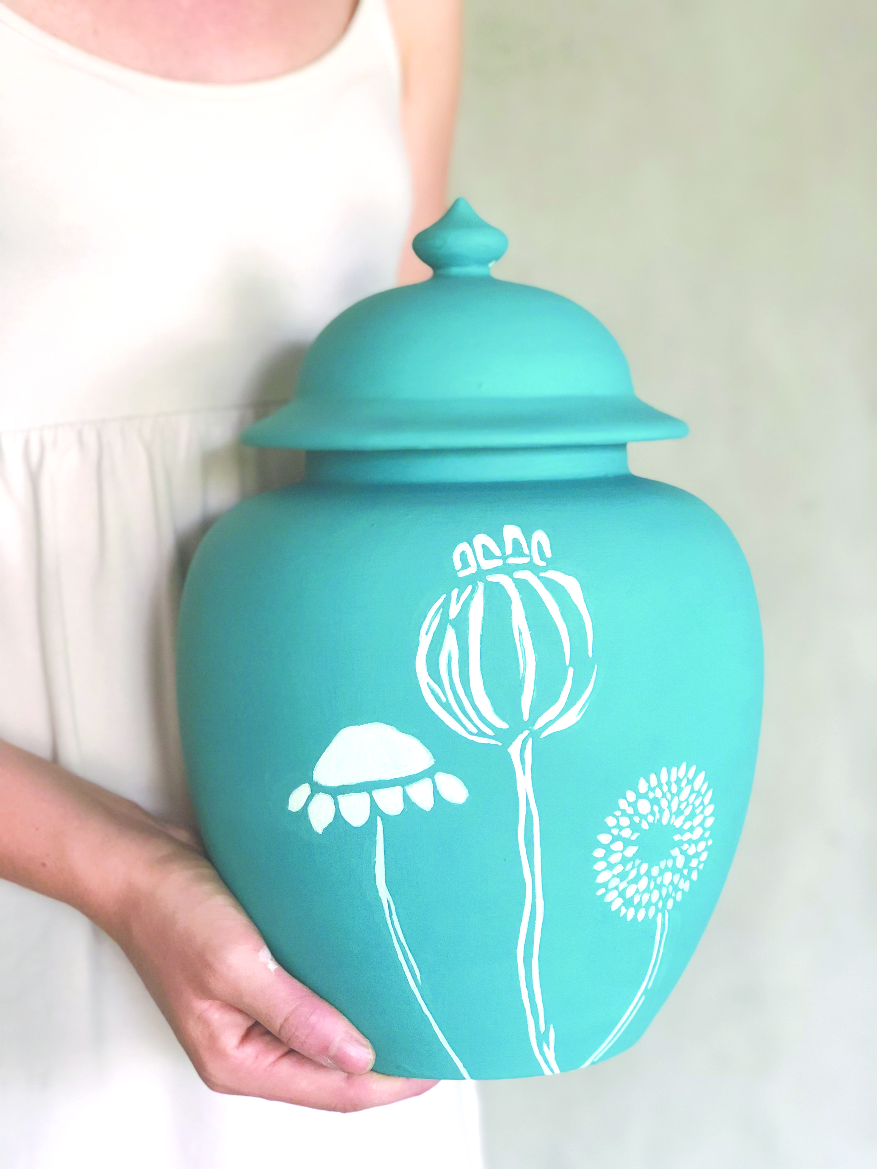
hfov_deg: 25.7
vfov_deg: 33.8
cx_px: 438
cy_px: 584
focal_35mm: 57
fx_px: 1925
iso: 125
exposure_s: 1/60
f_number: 2.8
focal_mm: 6.6
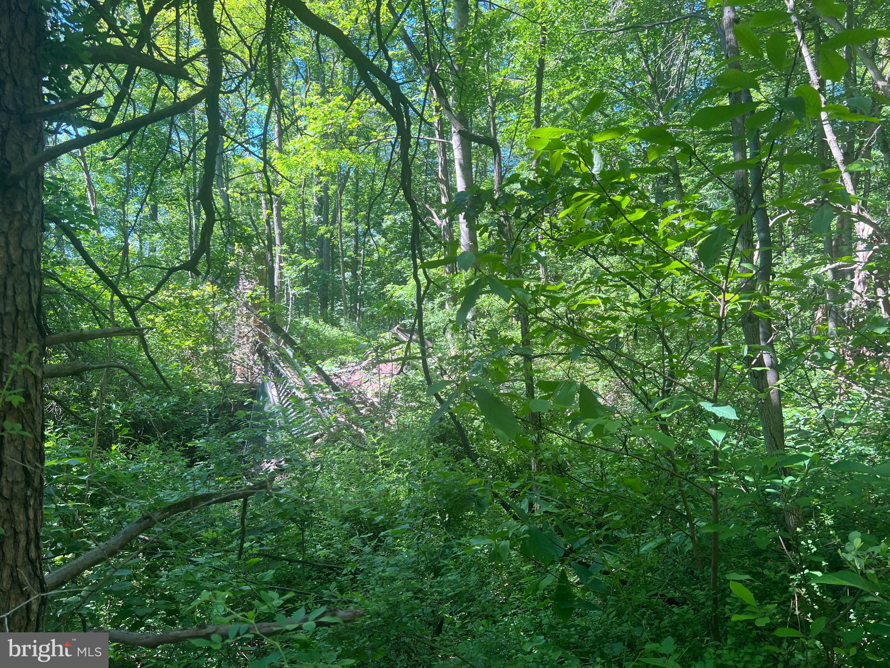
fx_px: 668
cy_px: 334
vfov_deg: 53.1
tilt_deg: -0.9
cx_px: 445
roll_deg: -1.5
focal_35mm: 26
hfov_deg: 67.3
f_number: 1.5
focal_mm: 5.7
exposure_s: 1/277
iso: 40
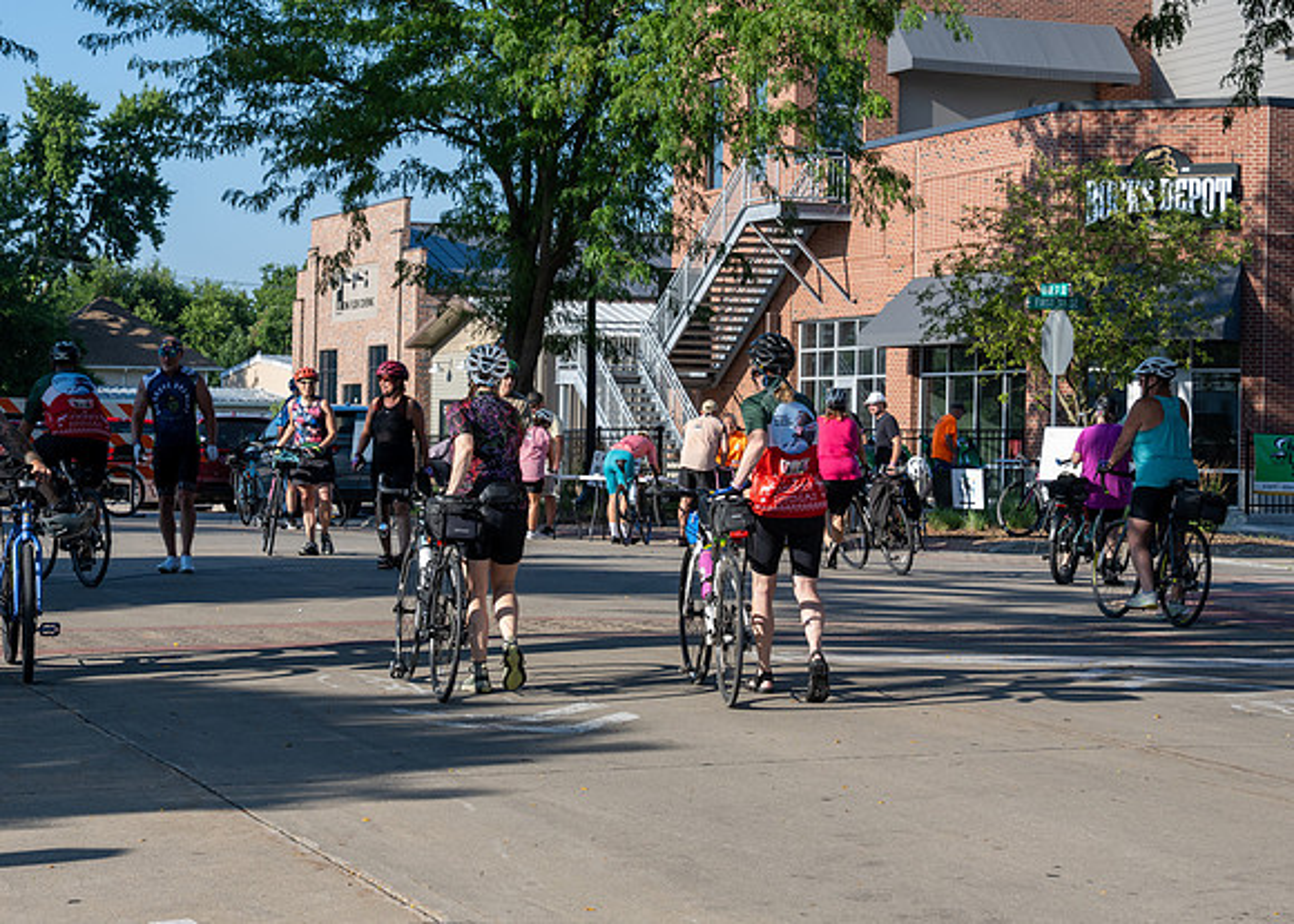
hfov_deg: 24.0
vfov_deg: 17.2
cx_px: 647
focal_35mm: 83
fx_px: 3049
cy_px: 462
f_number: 9
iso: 200
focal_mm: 70
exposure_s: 1/200
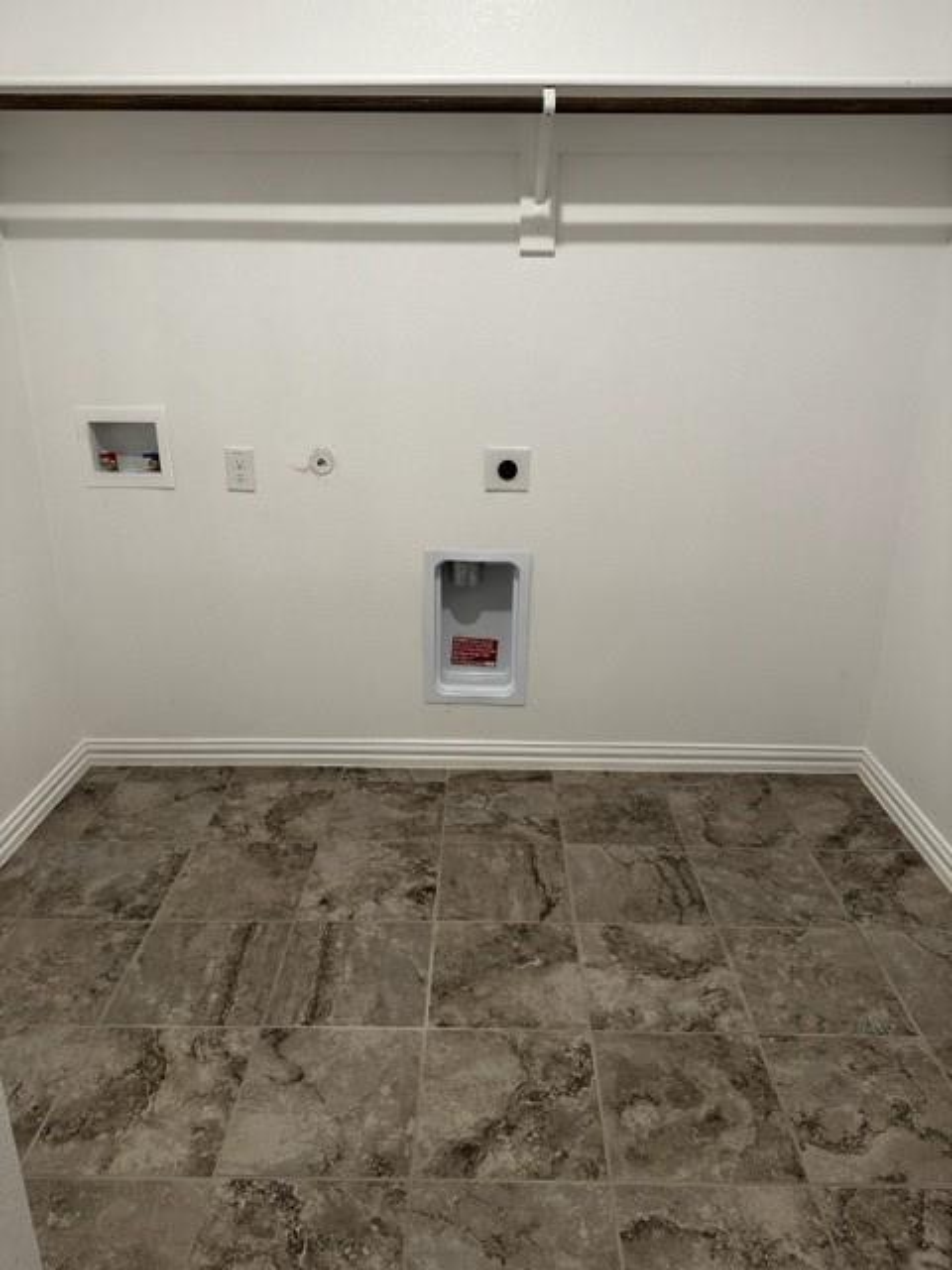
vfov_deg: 71.6
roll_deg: +0.3
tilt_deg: -20.0
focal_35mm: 24
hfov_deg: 56.8
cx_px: 476
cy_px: 635
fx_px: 880
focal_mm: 6.86
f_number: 1.78
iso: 125
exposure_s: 1/60
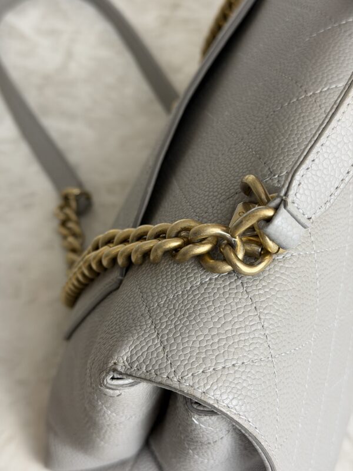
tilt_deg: -56.2
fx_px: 653
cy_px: 236
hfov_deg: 30.3
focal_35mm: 48
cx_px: 176
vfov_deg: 39.7
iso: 100
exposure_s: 1/120
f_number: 1.78
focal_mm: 6.76
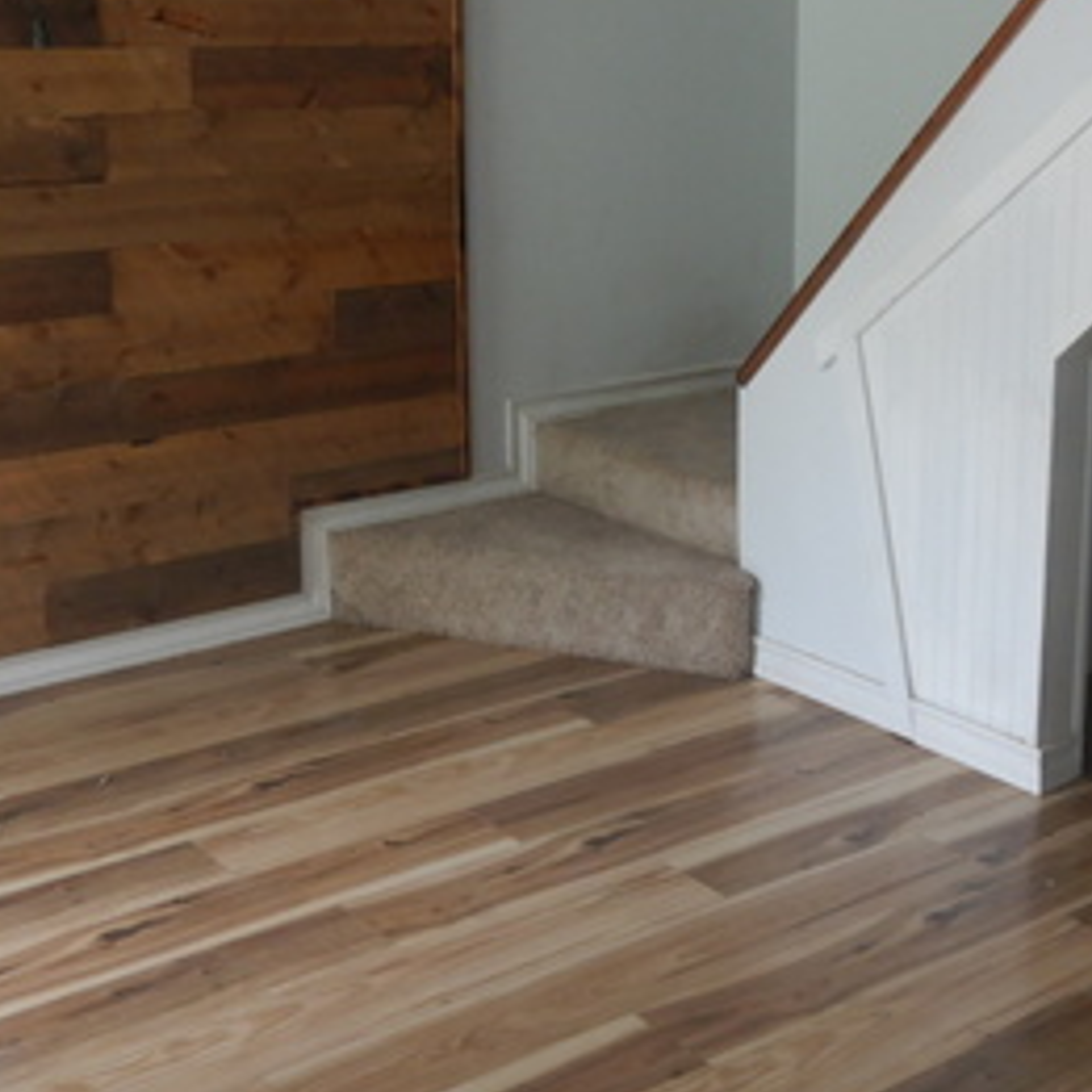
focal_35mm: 52
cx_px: 757
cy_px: 305
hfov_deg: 32.4
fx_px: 1856
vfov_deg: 32.3
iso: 125
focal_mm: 4.3
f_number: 2.8
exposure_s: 1/40
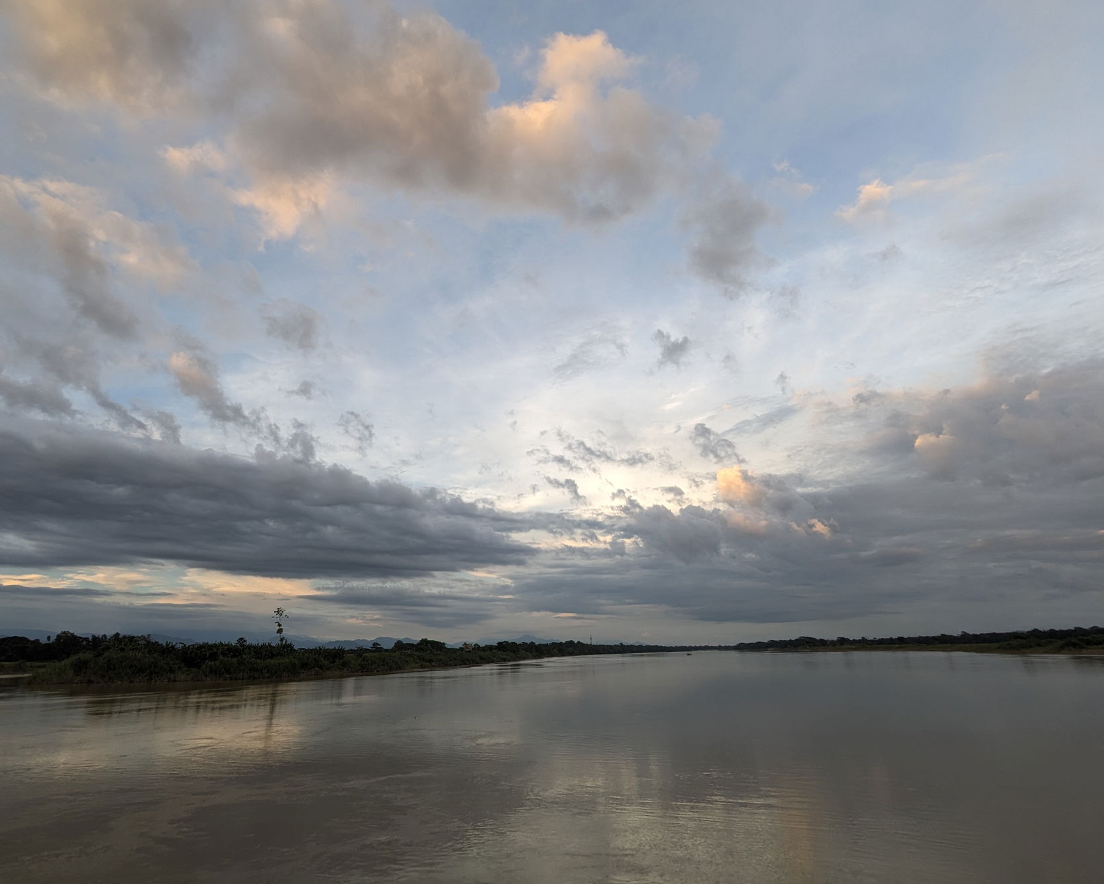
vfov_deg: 73.7
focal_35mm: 18
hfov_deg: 85.8
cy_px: 412
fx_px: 588
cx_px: 471
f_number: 2.2
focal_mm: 2.35
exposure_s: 1/149
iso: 46
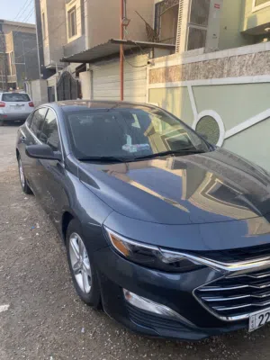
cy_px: 180
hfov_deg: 53.1
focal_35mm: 26
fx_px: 270
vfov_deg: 67.3
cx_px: 135
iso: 32
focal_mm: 4.25
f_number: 1.8
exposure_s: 1/215
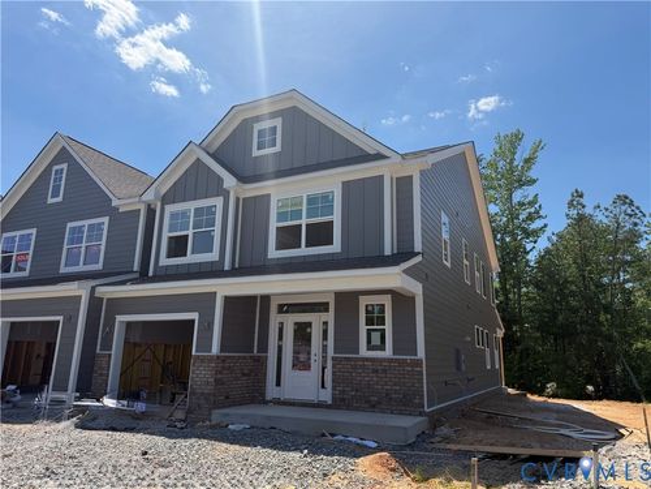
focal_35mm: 24
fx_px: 451
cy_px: 244
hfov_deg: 71.6
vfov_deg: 56.8
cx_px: 326
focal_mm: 6.76
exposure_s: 1/7353
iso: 100
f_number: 1.78
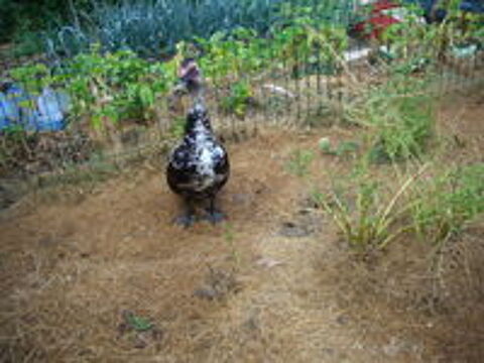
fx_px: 517
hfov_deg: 50.1
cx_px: 242
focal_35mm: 37
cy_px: 182
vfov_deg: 38.7
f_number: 2.8
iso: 200
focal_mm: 6.2
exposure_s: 1/100
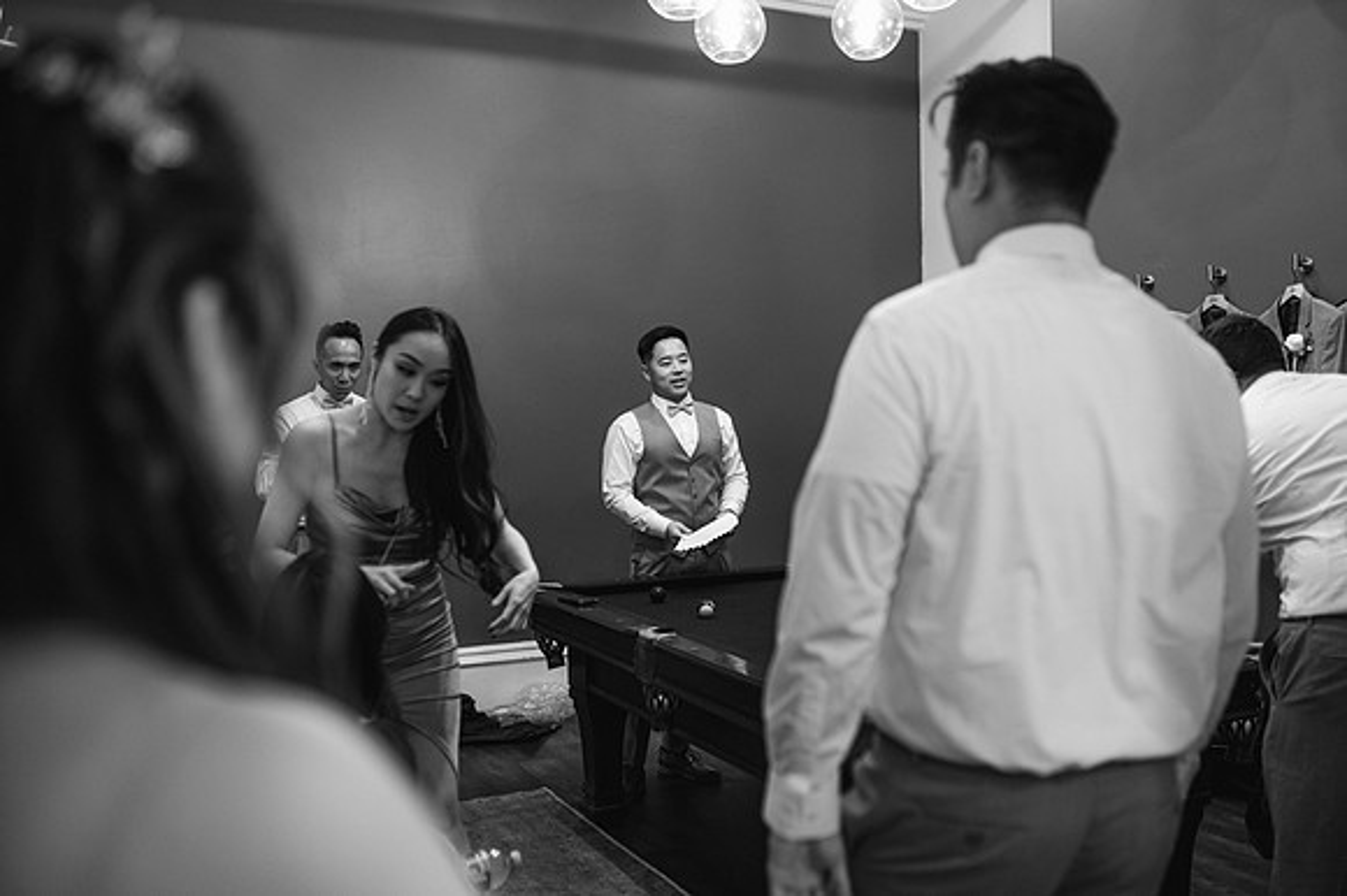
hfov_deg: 54.5
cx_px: 674
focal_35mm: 35
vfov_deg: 37.8
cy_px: 448
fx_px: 1309
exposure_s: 1/125
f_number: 2
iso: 900
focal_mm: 35
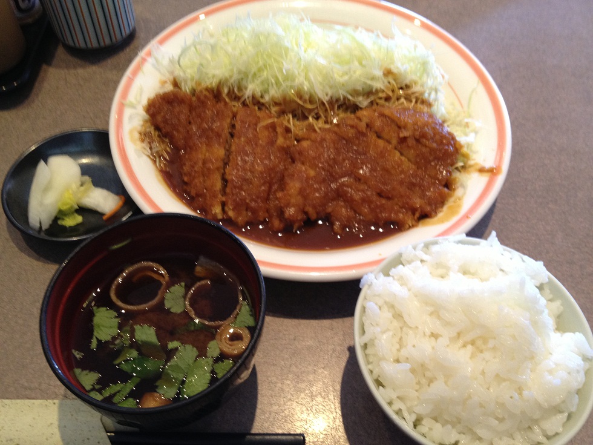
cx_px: 296
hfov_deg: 52.6
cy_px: 222
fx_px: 600
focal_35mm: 35
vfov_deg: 40.7
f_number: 2.4
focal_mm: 4.28
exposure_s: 1/20
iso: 125
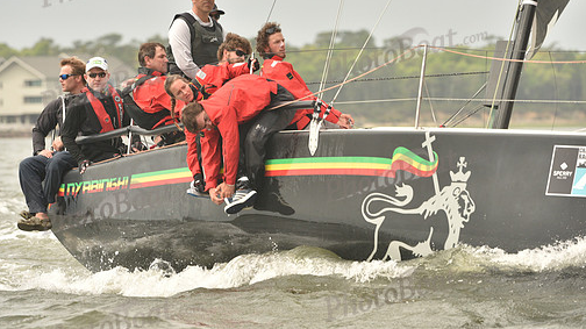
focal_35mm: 398
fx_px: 6182
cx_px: 265
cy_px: 128
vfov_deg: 3.0
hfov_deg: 5.4
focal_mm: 330
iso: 400
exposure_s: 1/800
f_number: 7.1
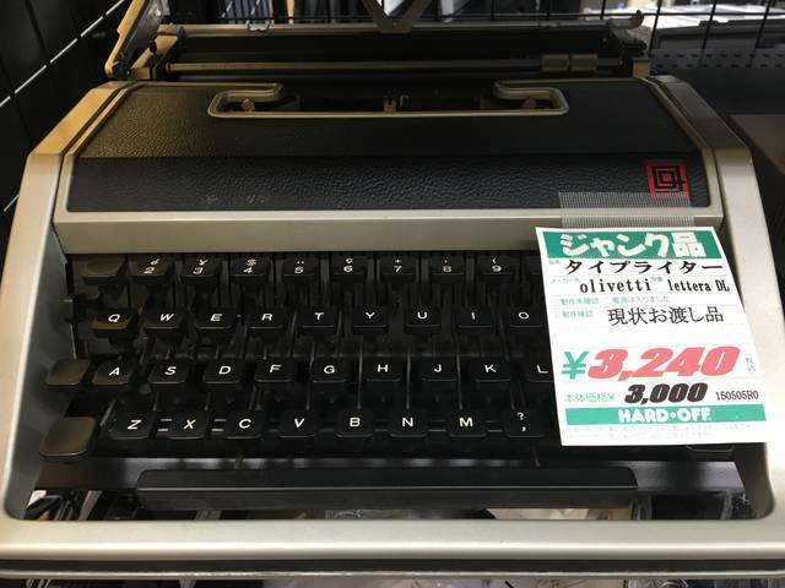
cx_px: 392
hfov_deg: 61.7
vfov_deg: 48.2
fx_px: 658
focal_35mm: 29
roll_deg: +1.0
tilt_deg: -38.9
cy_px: 294
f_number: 2.2
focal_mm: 4.15
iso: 80
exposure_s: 1/30
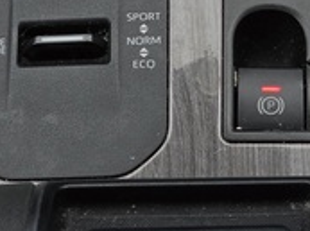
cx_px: 186
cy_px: 42
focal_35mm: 168
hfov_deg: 11.8
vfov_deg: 8.8
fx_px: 1501
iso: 160
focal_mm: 7
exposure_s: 1/120
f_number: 2.4
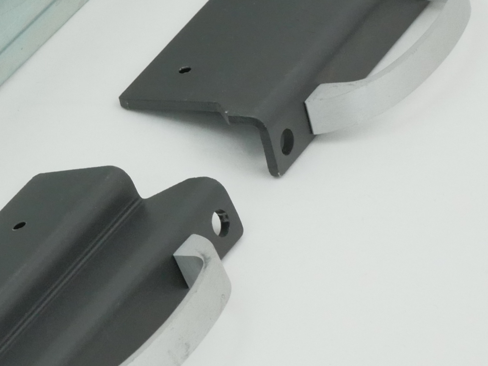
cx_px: -196
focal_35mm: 239
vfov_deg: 6.2
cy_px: 53
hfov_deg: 8.1
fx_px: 3371
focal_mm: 30
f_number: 6.3
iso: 800
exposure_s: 1/160
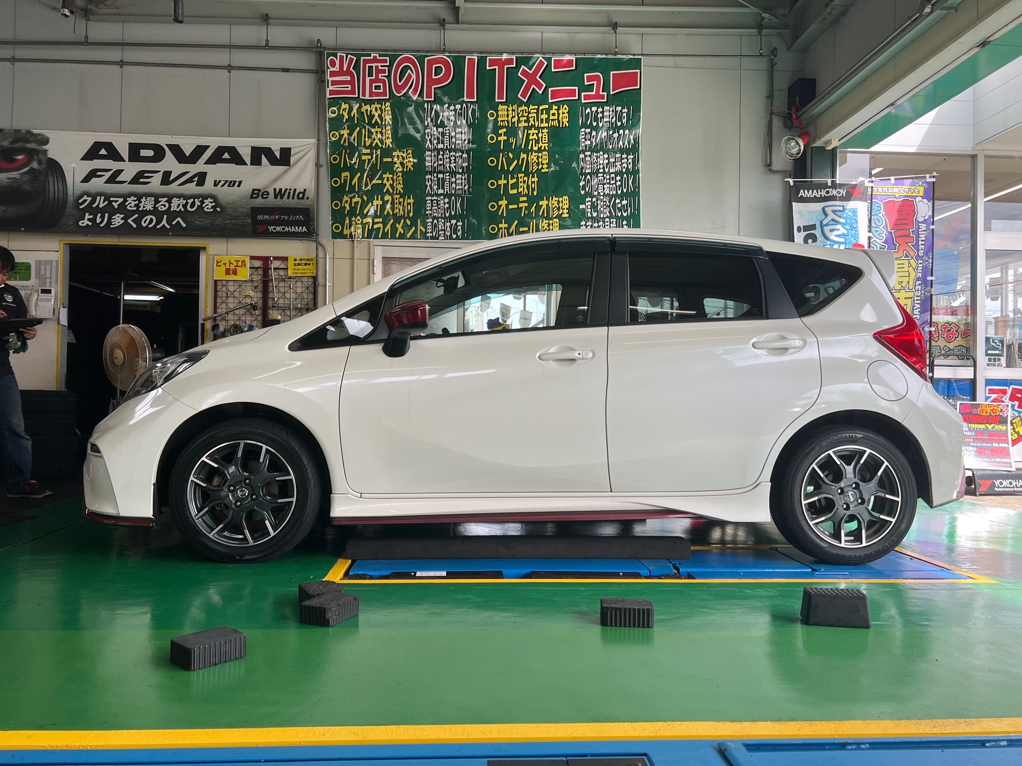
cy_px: 383
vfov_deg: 53.1
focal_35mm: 26
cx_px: 511
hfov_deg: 67.3
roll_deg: -0.9
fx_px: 768
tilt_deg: +0.2
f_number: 1.5
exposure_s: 1/643
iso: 50
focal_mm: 5.7
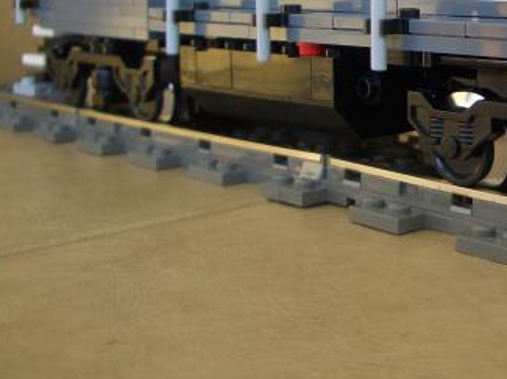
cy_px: 20
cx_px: 480
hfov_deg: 27.0
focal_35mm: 69
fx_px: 1009
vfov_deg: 20.7
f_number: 2.6
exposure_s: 1/80
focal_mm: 5.8
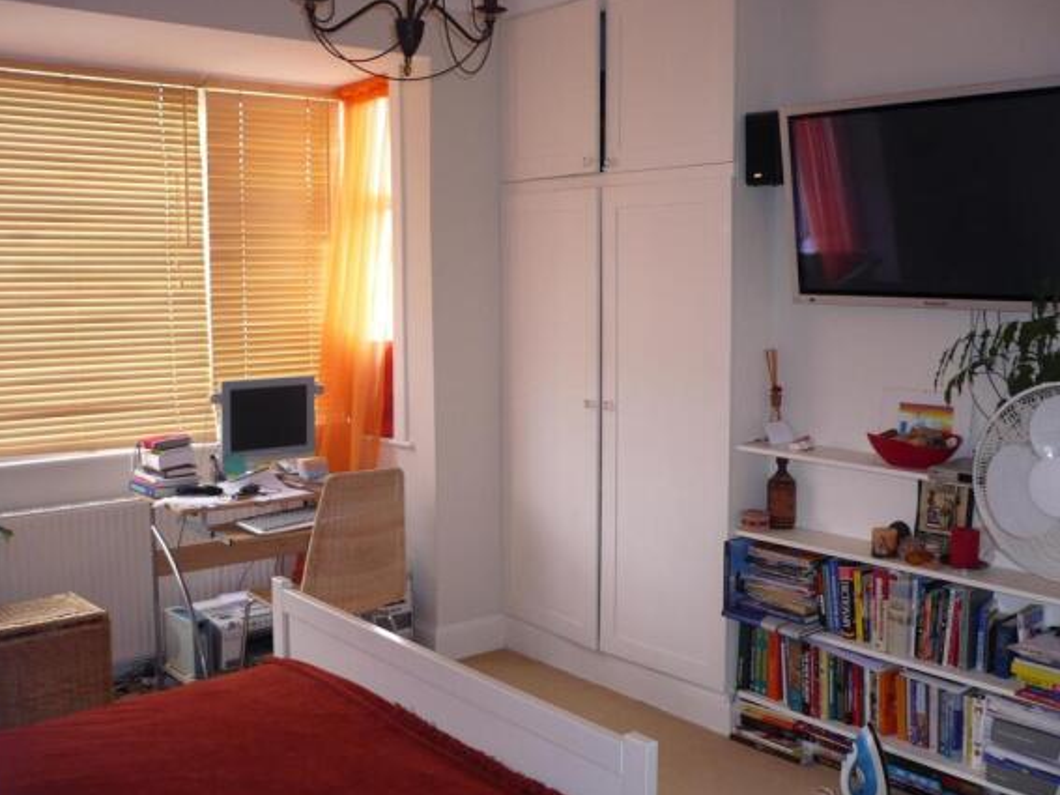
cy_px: 401
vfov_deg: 39.6
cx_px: 530
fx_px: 1102
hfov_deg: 51.4
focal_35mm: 36
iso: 100
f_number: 2.8
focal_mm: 5.8
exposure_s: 1/30
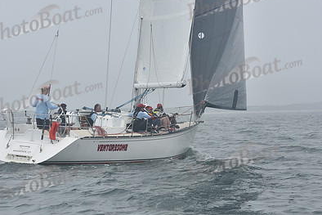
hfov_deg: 19.8
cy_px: 128
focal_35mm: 103
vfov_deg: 13.3
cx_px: 145
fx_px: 922
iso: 250
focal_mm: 70
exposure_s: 1/800
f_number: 10
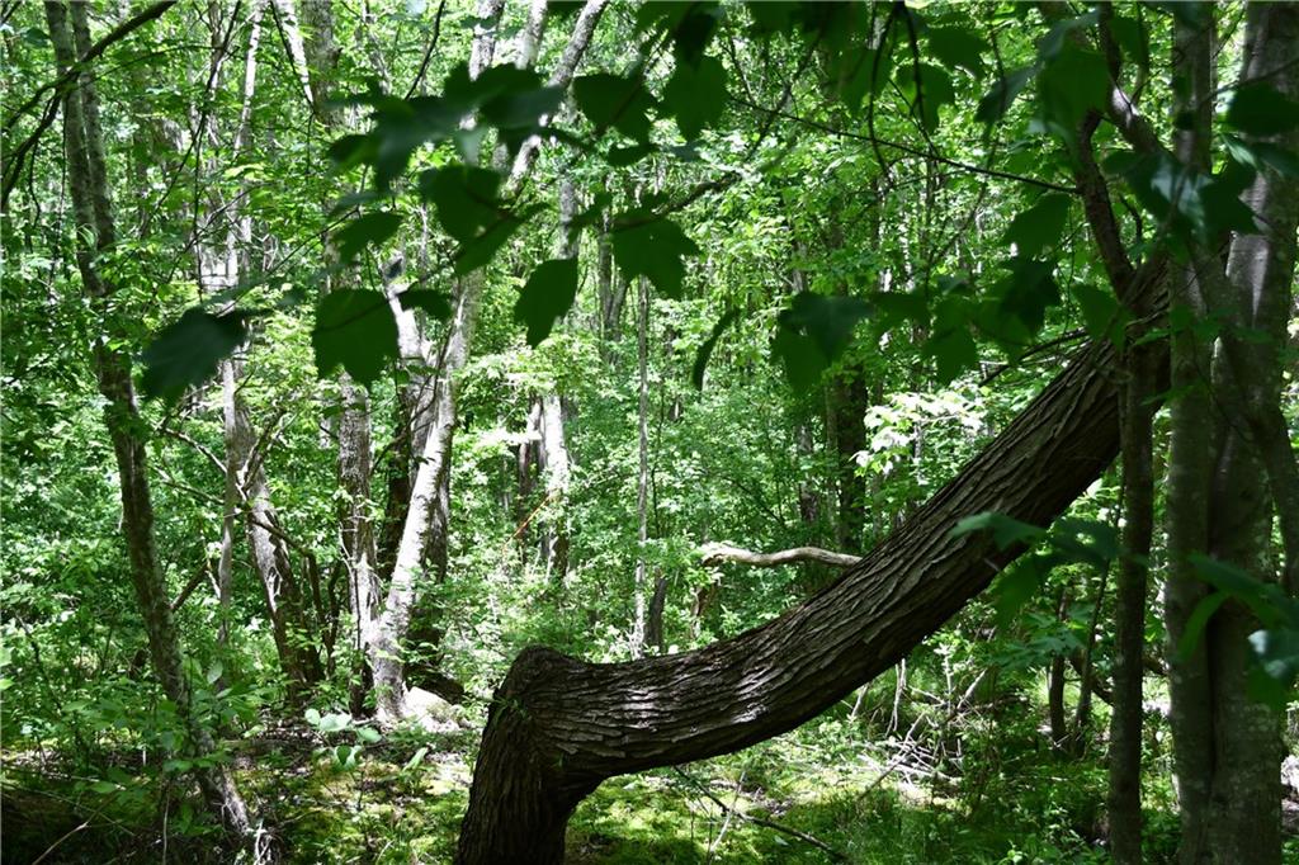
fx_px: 1731
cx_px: 650
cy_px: 432
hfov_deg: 41.1
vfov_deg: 28.1
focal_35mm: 48
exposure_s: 1/250
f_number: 4
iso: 450
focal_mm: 24
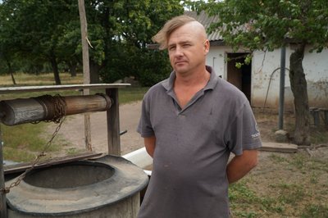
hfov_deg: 57.3
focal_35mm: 33
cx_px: 164
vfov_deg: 39.9
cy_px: 109
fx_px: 300
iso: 100
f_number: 4.5
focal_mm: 22
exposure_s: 1/400
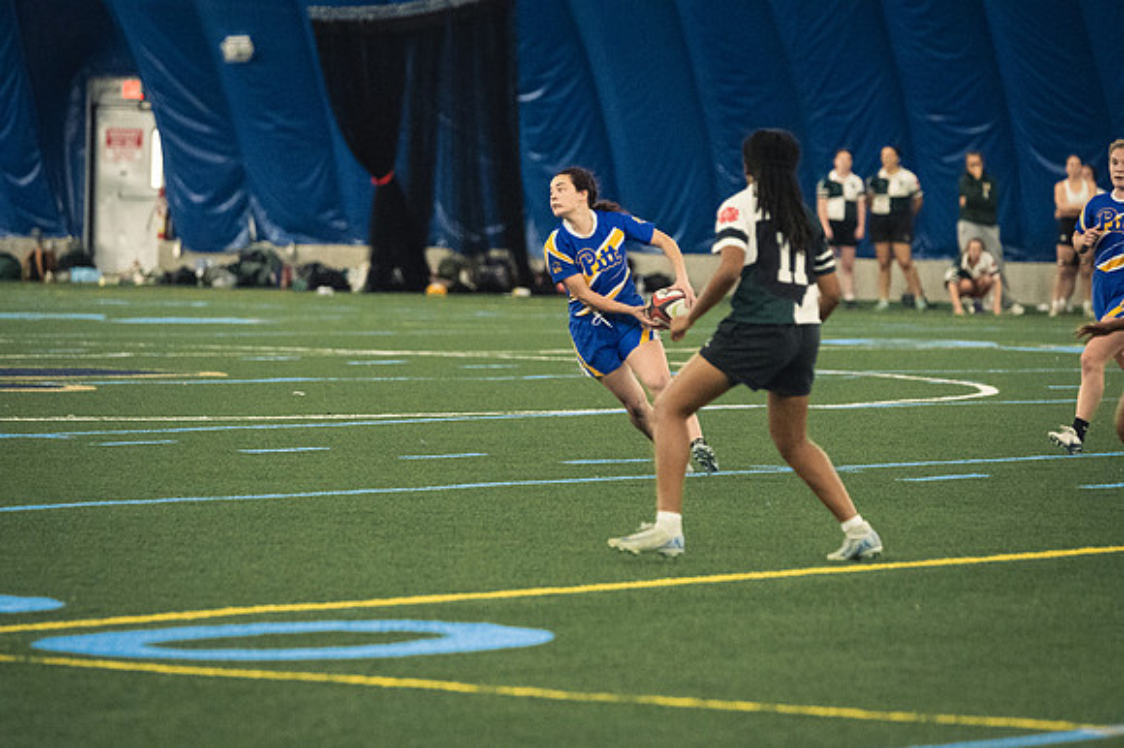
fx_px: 7707
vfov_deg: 5.6
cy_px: 374
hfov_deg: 8.3
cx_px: 562
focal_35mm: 247
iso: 10000
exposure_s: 1/500
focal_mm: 165
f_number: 2.8
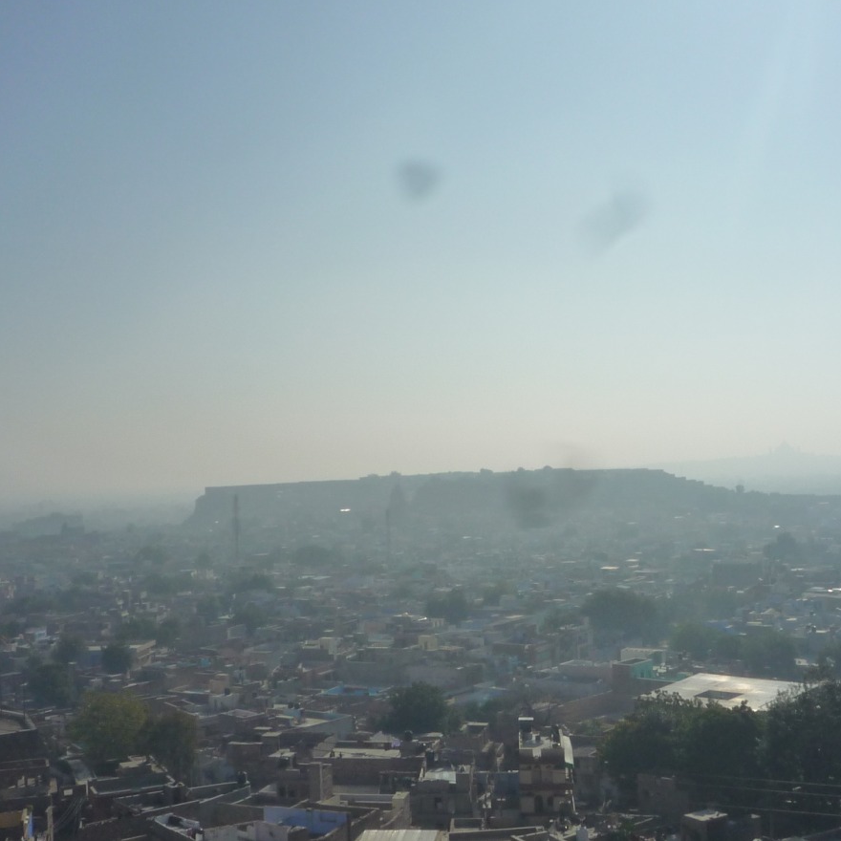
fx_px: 1292
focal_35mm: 47
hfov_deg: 36.0
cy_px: 412
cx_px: 481
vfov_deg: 36.1
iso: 160
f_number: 8
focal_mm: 5.8
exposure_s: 1/1300
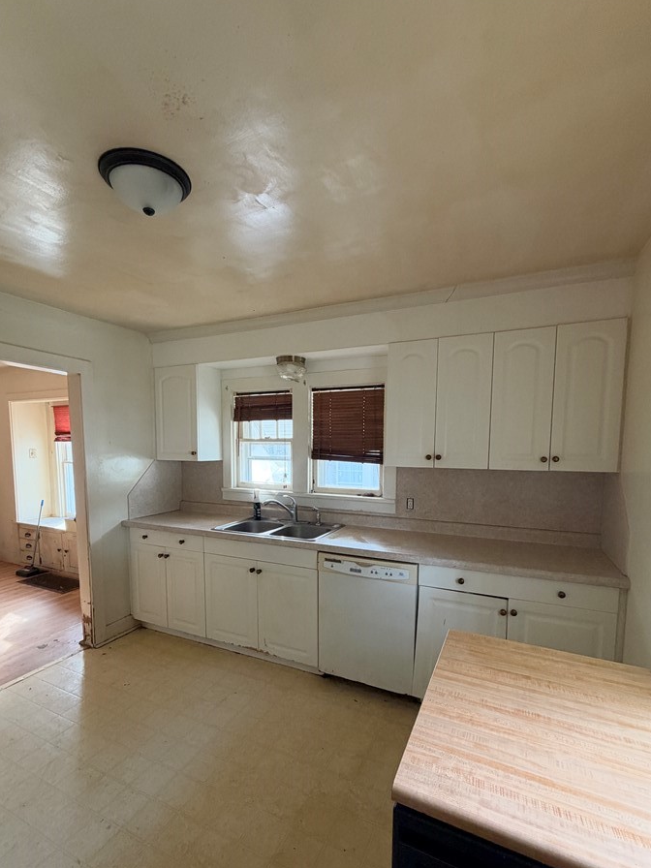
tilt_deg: -6.1
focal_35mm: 16
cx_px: 325
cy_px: 484
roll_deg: +0.0
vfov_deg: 94.1
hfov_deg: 78.1
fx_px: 401
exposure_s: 1/60
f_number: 2.2
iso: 320
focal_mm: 2.22
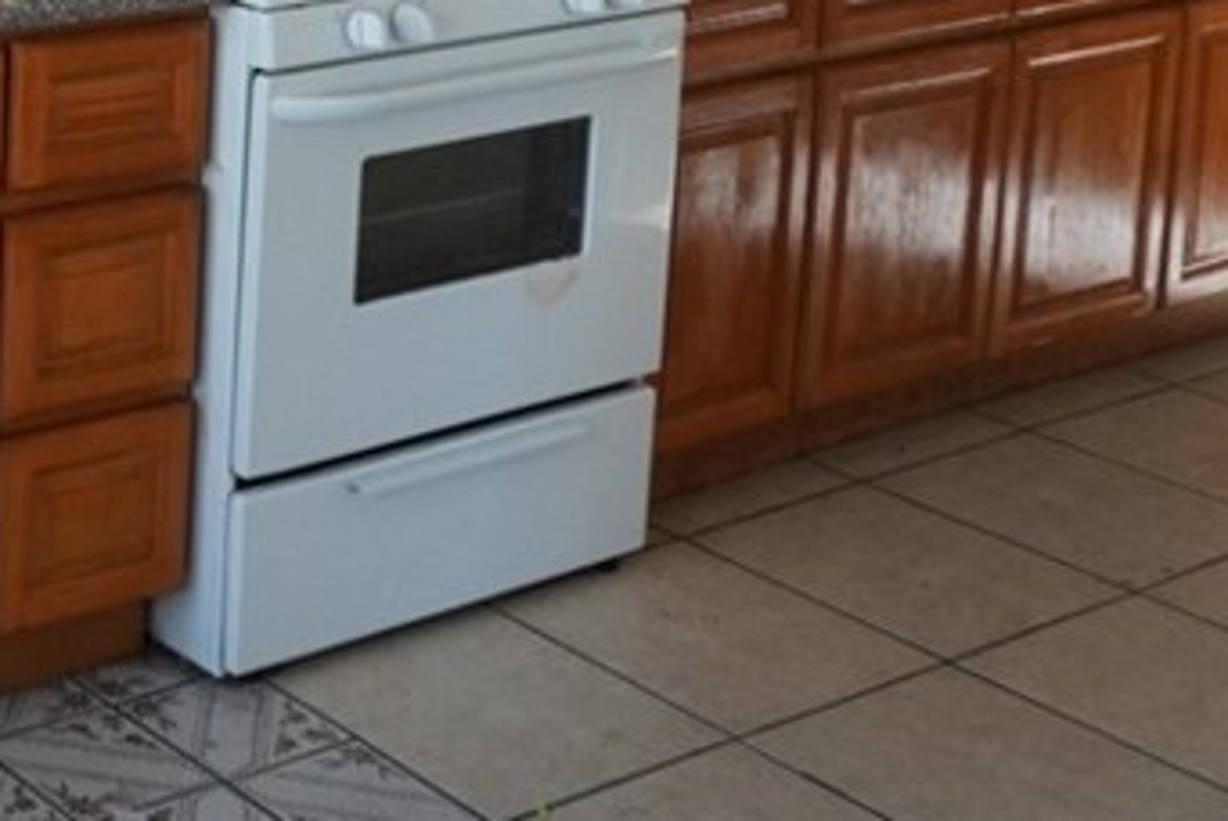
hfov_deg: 24.1
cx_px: -425
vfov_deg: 17.8
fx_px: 2458
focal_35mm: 72
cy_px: -234
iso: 1000
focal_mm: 16
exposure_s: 1/160
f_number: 4
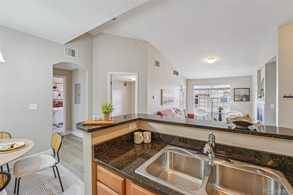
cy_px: 98
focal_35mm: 14
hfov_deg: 104.3
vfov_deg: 81.2
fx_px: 114
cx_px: 146
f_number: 8
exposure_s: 1/6
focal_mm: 14
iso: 400
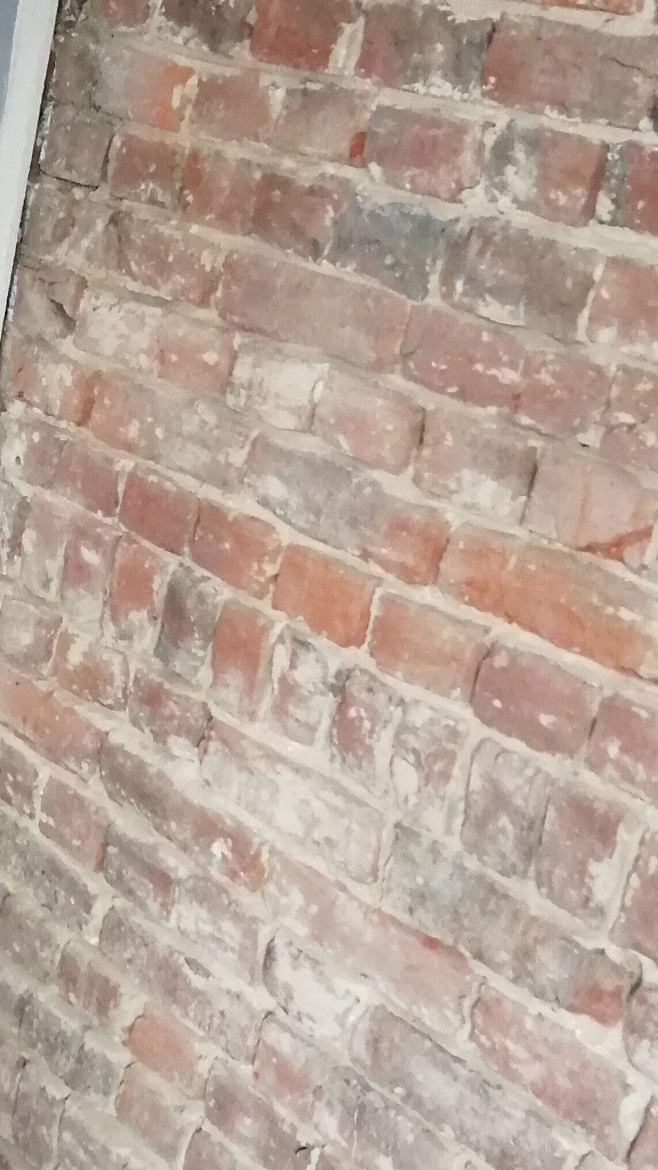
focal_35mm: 58
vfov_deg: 36.0
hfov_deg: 19.6
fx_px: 1799
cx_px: -120
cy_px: 562
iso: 400
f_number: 1.8
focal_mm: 3.46
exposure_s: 1/25
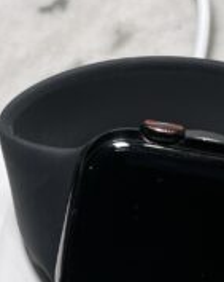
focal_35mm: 100
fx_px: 831
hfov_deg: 14.8
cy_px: 229
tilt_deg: -52.5
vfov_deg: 19.0
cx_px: -46
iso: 32
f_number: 1.6
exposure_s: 1/171
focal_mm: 4.2
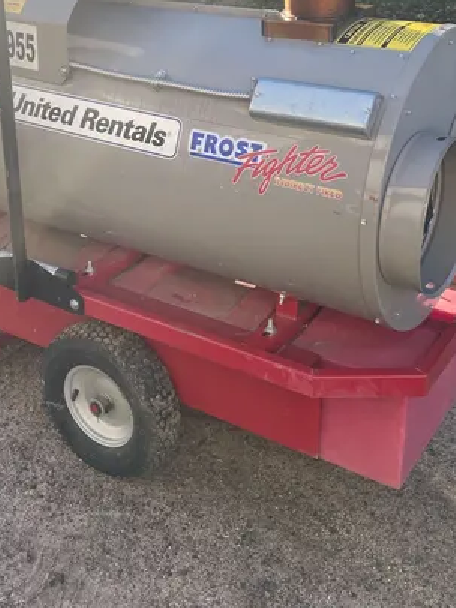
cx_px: 186
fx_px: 825
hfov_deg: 30.8
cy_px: 181
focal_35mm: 47
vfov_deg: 39.7
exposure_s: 1/720
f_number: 1.6
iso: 32
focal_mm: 4.2
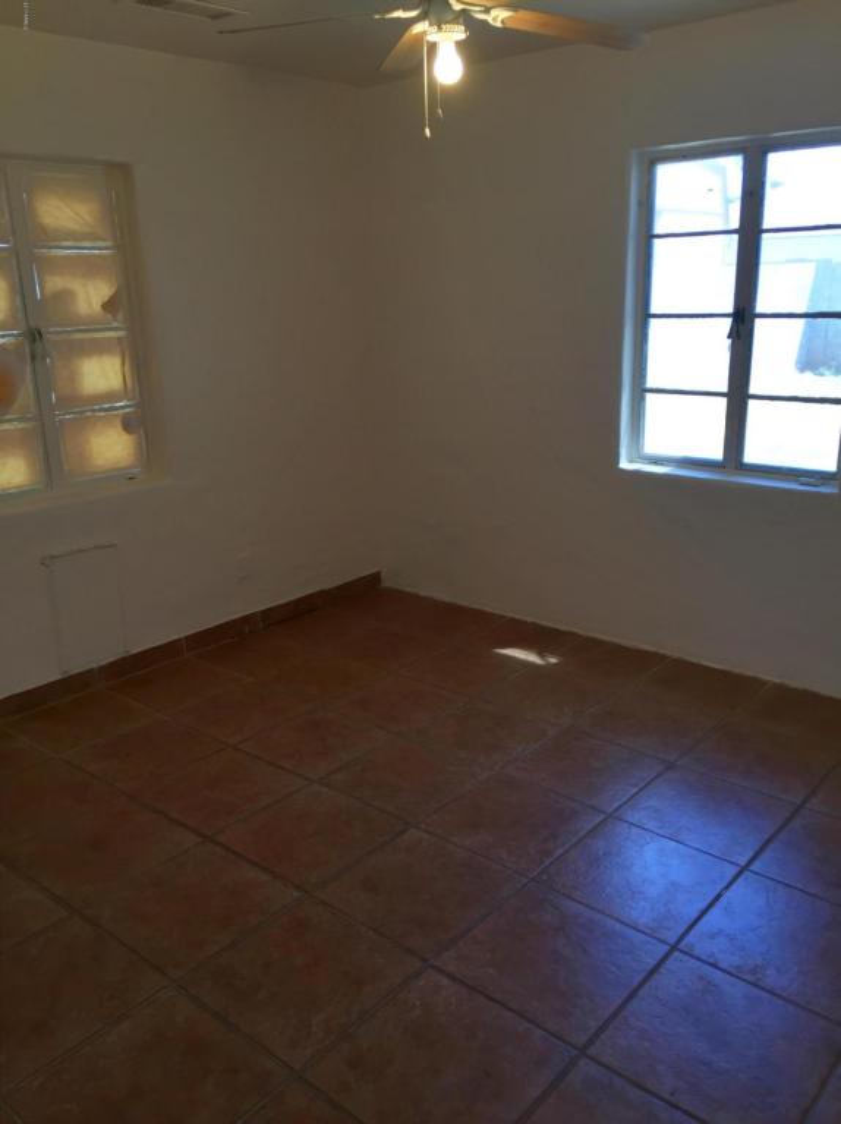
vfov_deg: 61.7
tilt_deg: -12.9
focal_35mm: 29
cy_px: 562
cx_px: 420
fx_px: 941
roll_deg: +1.6
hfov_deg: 48.2
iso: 32
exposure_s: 1/60
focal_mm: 4.15
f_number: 2.2
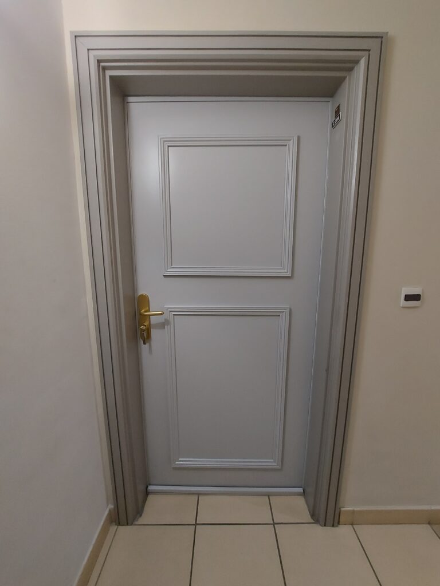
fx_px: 220
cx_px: 220
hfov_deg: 89.9
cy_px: 293
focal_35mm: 13
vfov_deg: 106.2
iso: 320
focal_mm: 1.74
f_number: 2.2
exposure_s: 1/50
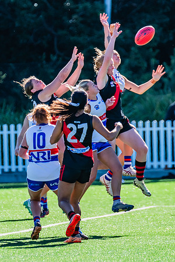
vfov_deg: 2.1
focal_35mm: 983
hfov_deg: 1.4
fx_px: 7166
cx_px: 62
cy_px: 126
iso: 800
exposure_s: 1/1250
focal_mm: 550
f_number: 8
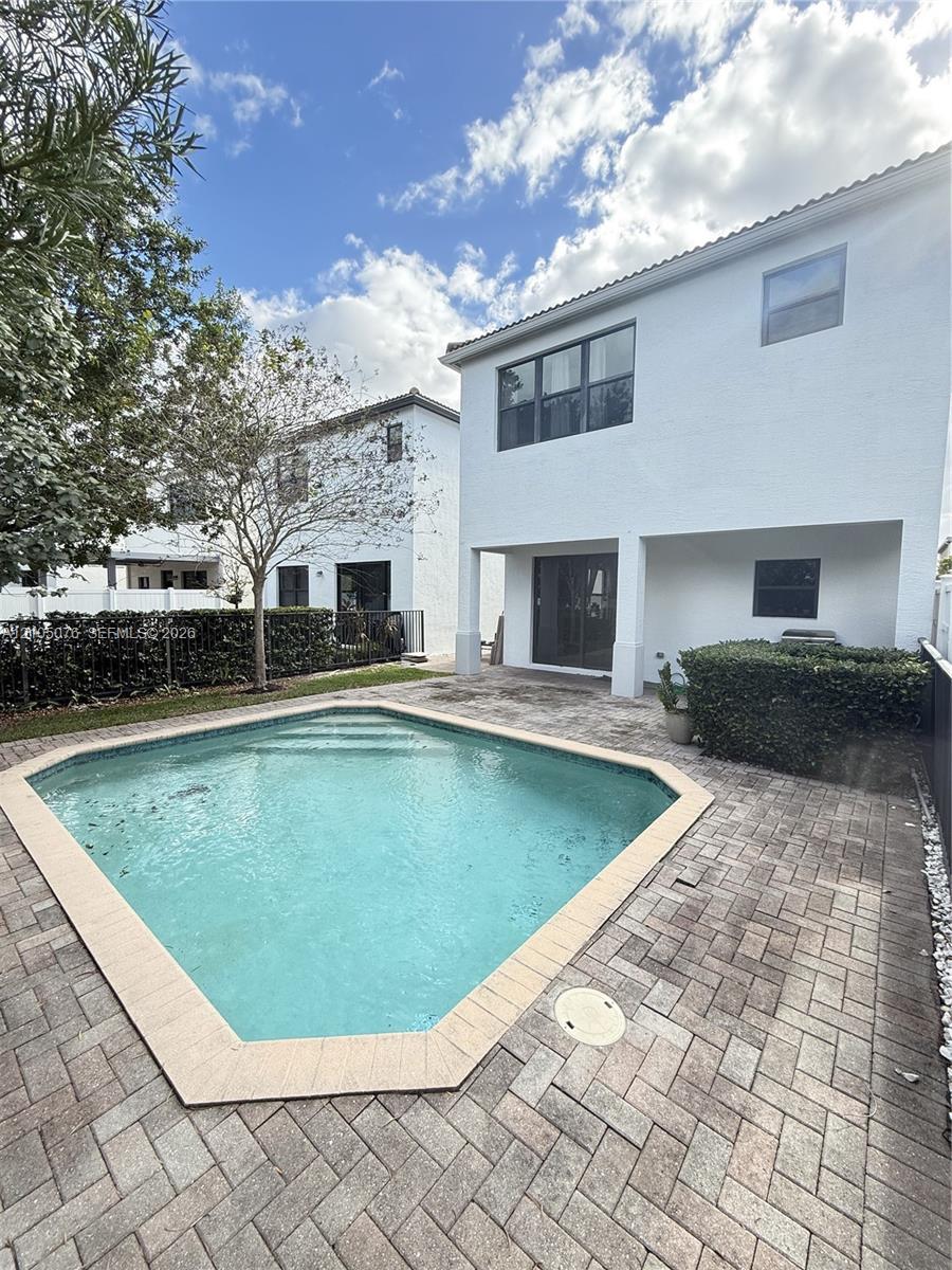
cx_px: 476
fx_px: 513
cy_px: 635
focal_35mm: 14
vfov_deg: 102.1
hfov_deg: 85.7
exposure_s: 1/363
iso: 64
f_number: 2.2
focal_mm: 2.22
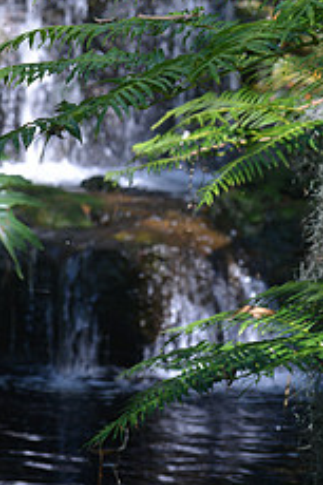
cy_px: 59
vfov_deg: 10.5
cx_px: 144
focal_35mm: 196
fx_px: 2642
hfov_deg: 7.0
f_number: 6.3
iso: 400
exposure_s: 1/125
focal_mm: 100
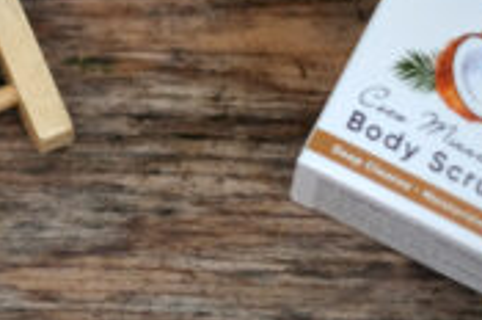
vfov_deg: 7.4
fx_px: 2432
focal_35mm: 182
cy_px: -86
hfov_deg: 11.0
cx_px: -171
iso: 200
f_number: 1.6
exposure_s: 1/950
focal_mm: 35
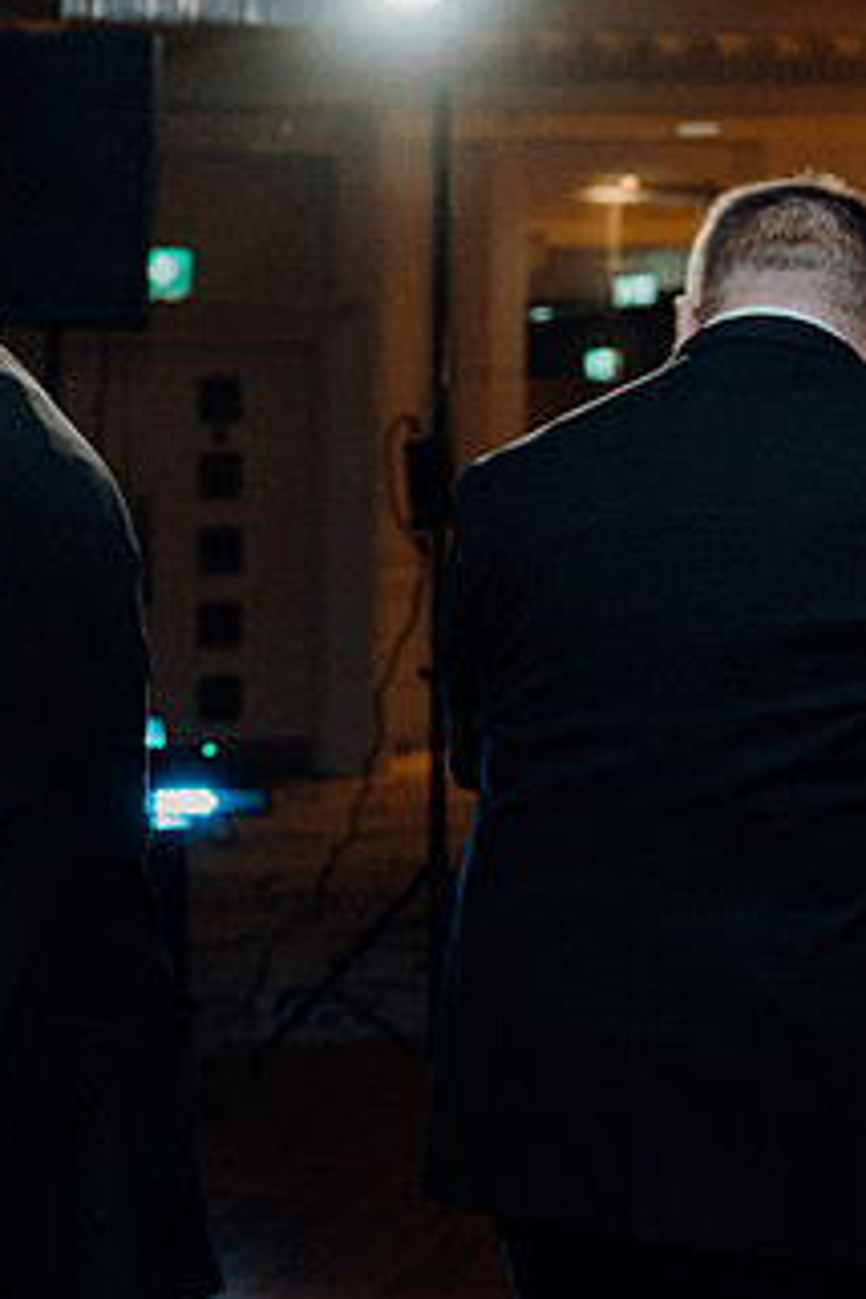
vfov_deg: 26.6
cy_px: 730
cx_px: -239
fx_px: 2742
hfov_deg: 17.0
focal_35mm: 76
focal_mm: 42
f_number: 3.5
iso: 2500
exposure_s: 1/160
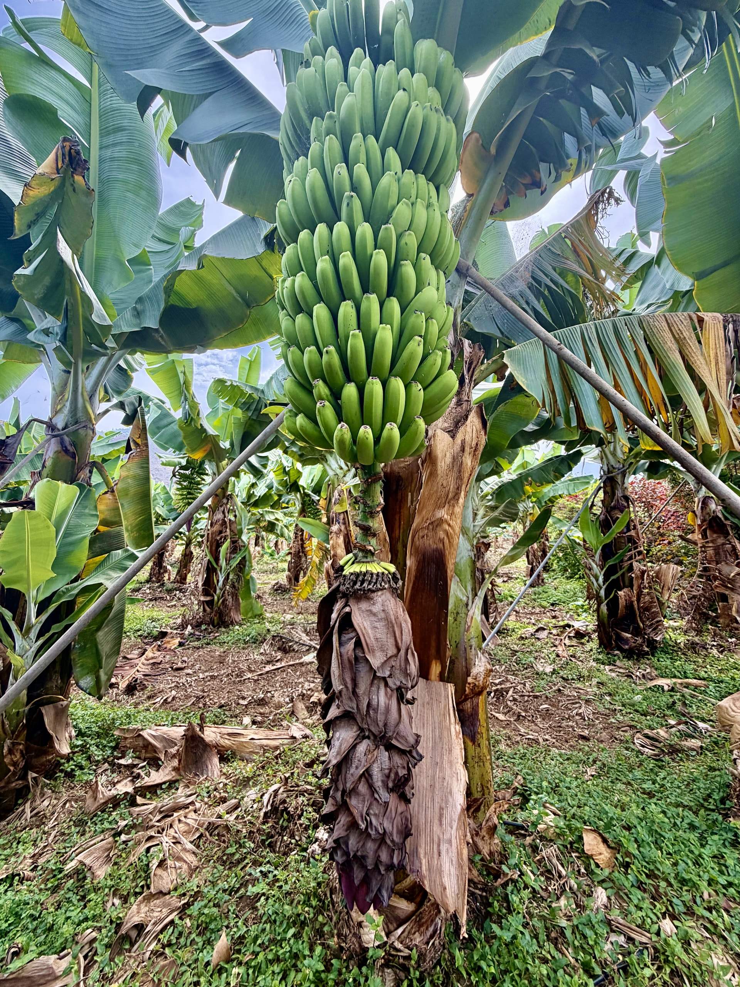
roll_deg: +0.0
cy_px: 494
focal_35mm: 14
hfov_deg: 85.7
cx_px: 370
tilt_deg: +9.1
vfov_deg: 102.1
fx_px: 399
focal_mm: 2.22
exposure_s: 1/233
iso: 50
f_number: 2.2
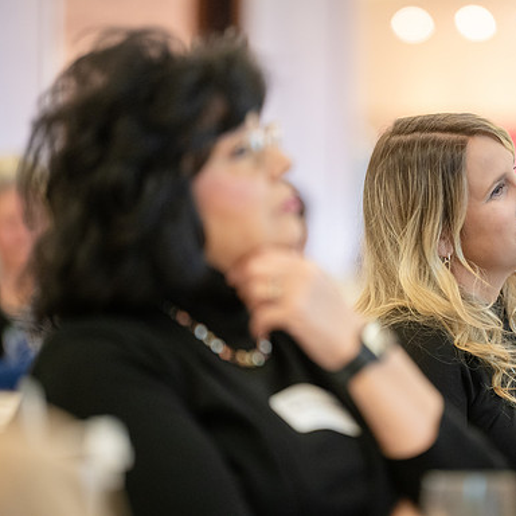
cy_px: 257
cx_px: 388
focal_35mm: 257
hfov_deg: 6.8
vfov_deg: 6.8
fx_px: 4334
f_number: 2.8
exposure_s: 1/250
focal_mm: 200
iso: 3200
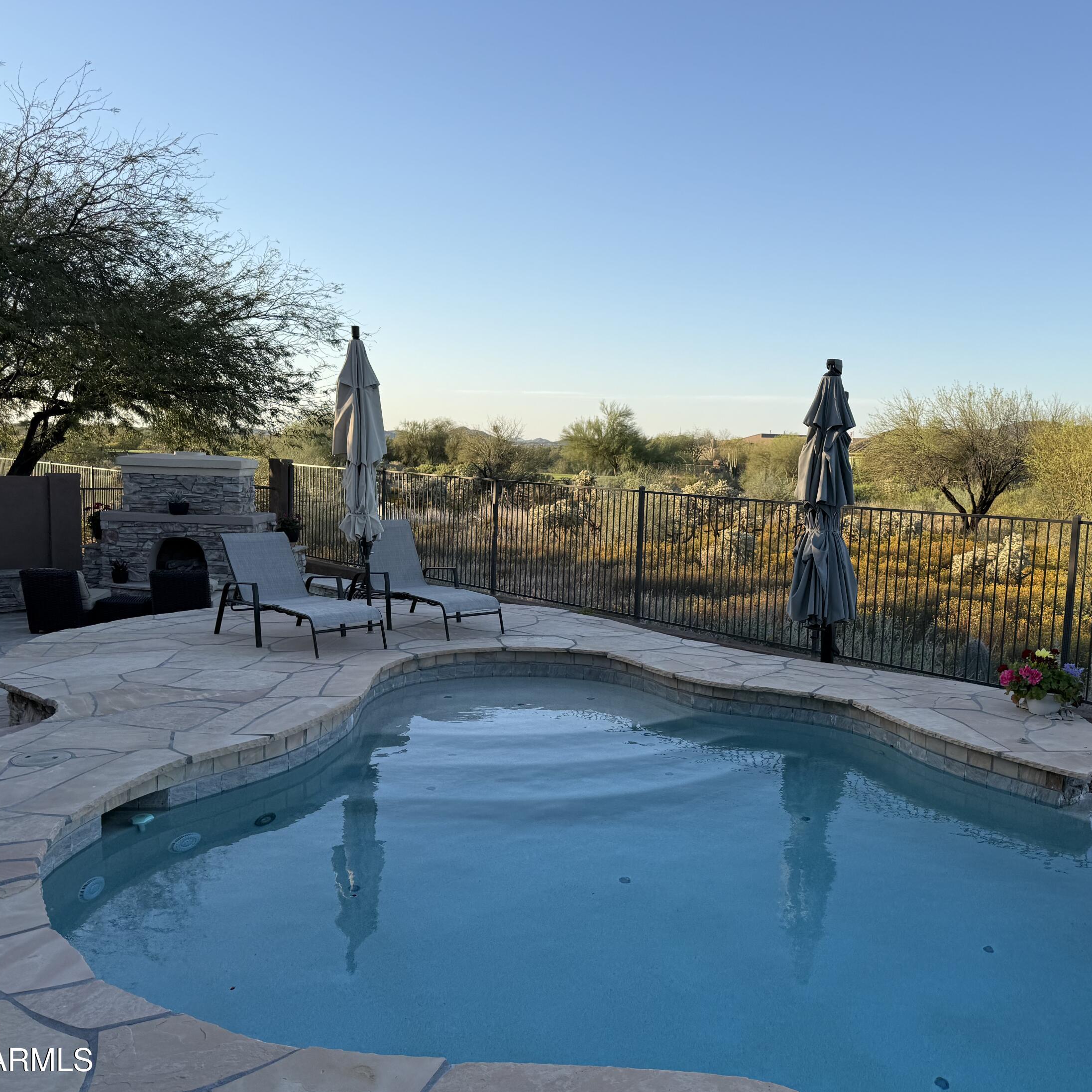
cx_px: 652
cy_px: 551
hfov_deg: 55.2
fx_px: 1035
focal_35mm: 29
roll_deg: -1.8
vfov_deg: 55.6
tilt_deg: -6.0
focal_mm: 6.76
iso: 80
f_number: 1.78
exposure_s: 1/1901
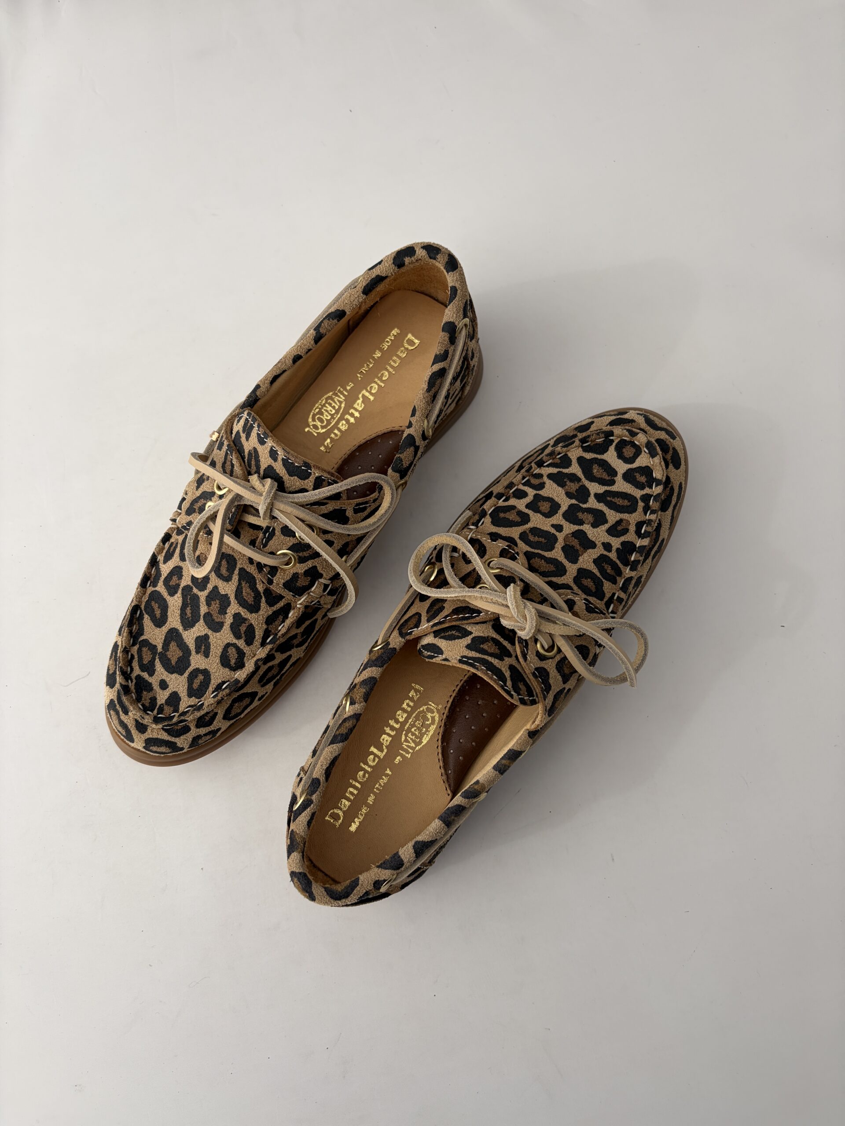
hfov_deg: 53.1
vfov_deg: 67.3
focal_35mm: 26
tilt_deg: -78.2
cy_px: 563
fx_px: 846
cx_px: 422
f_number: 1.6
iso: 50
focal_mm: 5.96
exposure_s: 1/3125
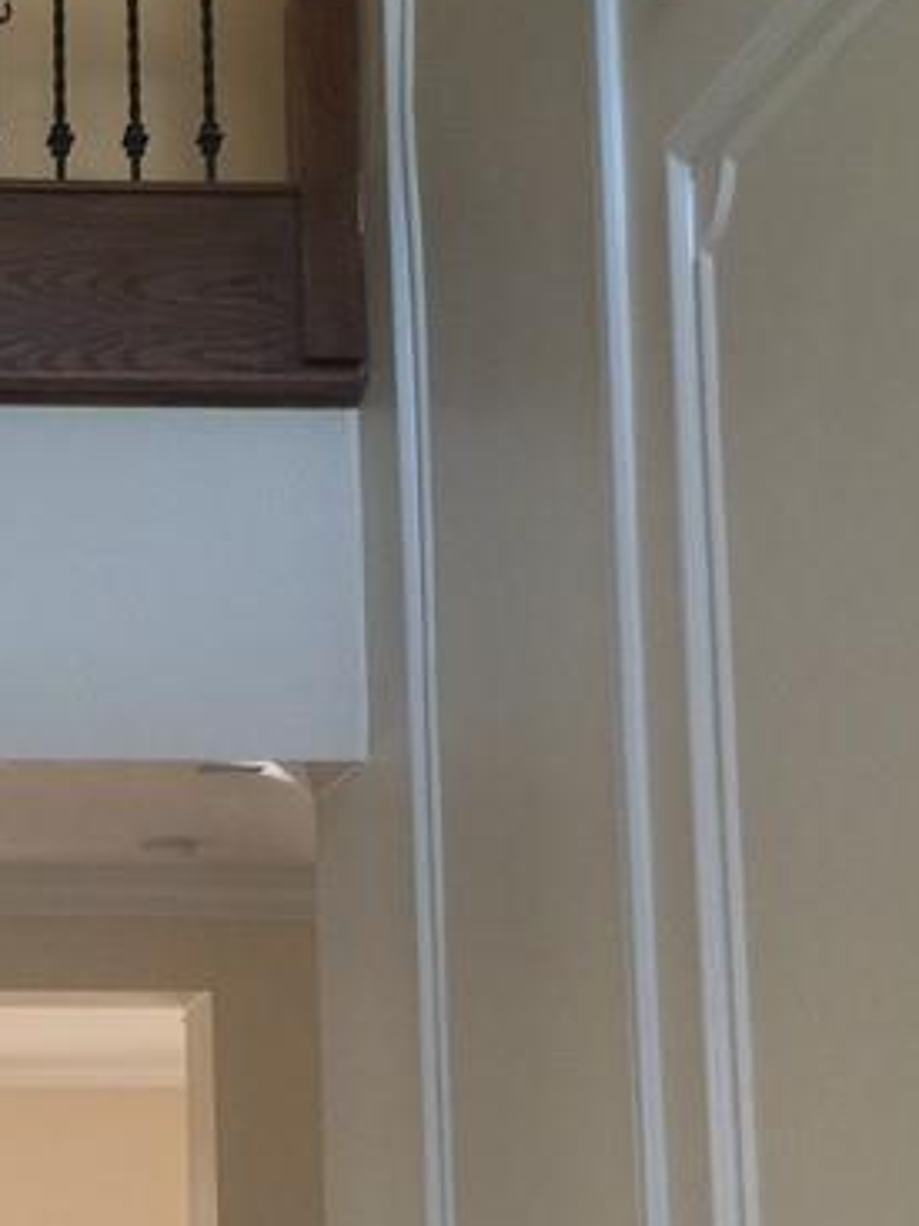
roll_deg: +0.0
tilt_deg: +9.7
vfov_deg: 23.9
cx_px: -224
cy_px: 915
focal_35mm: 81
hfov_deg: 17.3
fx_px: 2869
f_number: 2.2
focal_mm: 4.15
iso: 40
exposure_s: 1/15
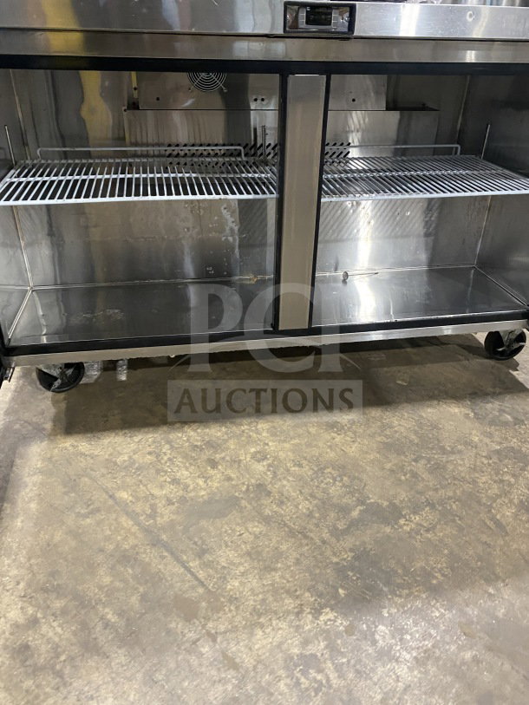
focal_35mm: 26
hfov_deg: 53.1
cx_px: 264
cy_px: 352
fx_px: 530
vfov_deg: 67.3
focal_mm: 4.25
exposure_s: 1/52
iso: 500
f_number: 1.8
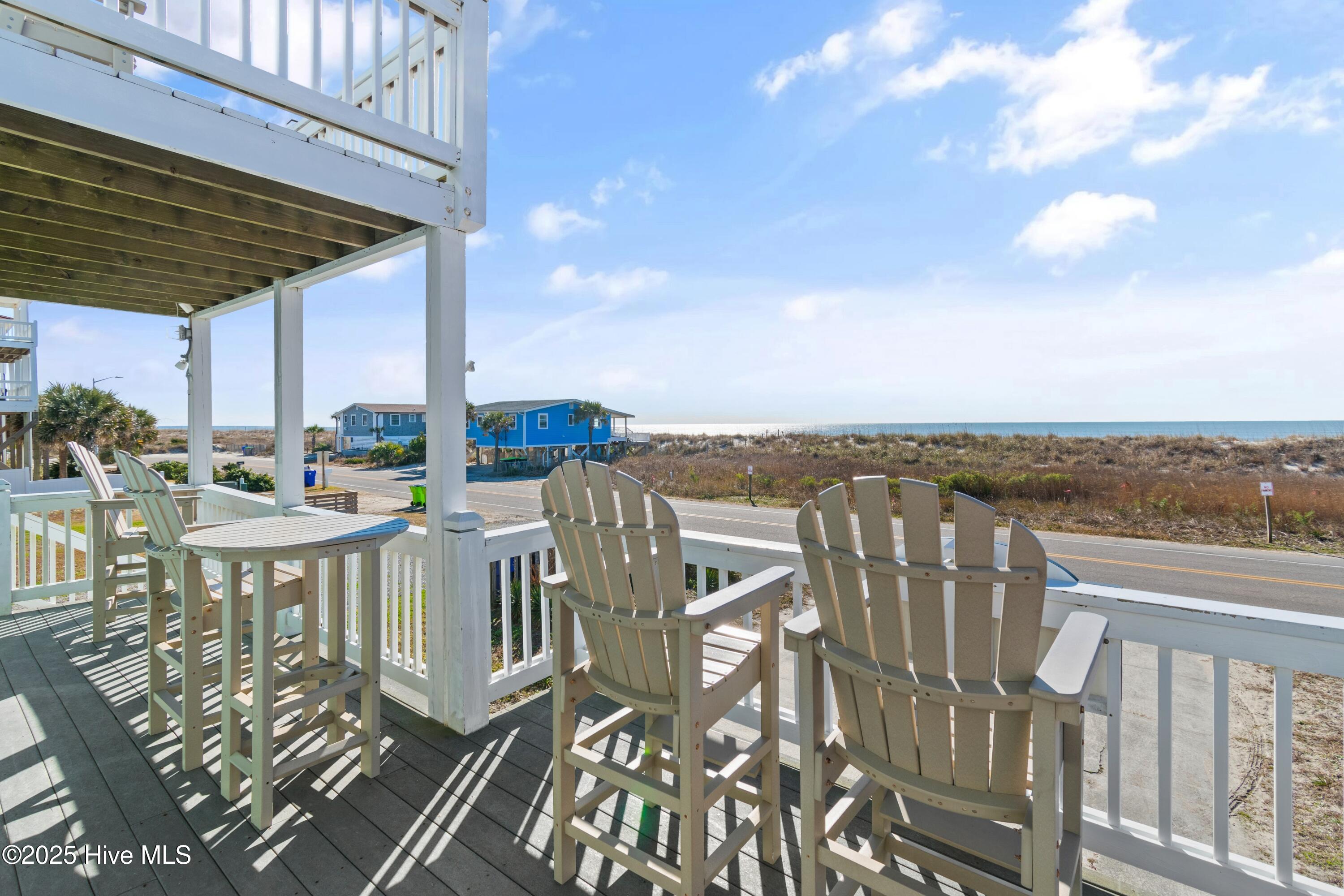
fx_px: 560
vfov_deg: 77.3
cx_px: 672
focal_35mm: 15
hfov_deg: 100.4
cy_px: 448
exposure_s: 1/250
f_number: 6.3
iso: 100
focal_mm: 10
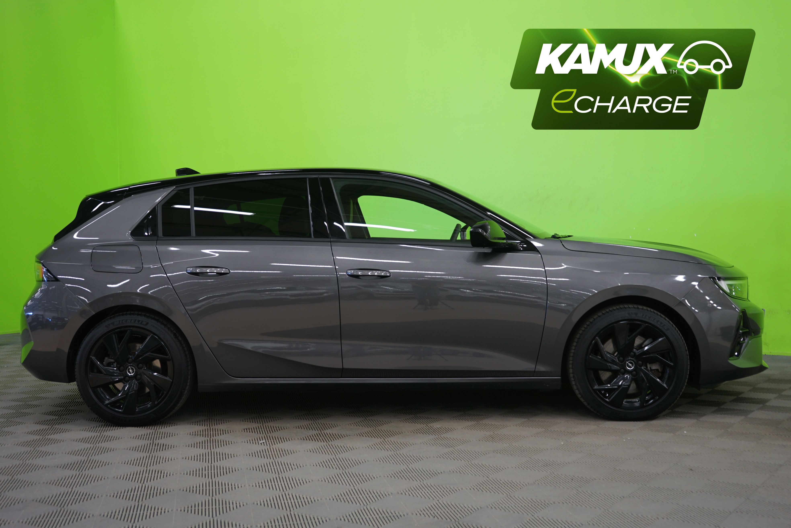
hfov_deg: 46.4
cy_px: 264
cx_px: 396
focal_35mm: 42
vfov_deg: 31.9
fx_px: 923
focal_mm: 42
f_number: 4.5
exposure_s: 1/8
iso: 400
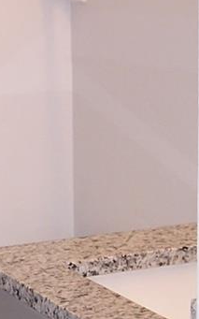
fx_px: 1068
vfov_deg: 16.9
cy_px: 209
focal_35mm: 123
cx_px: -4
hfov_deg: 10.6
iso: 80
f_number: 2.8
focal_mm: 5.5
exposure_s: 1/60
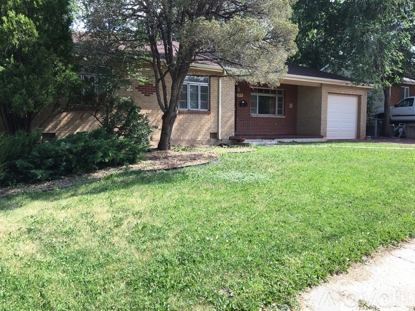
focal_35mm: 29
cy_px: 156
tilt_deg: -5.5
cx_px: 208
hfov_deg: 61.7
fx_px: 348
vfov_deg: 48.2
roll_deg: -0.1
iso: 25
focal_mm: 4.15
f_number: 2.2
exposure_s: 1/452
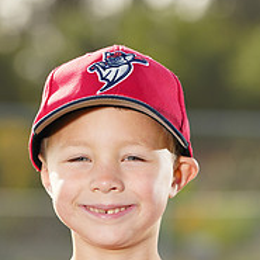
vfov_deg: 4.1
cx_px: 115
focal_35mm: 422
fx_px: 3586
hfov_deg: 4.2
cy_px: 319
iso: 100
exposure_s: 1/250
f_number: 5
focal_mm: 158
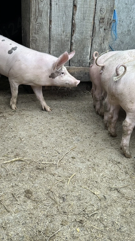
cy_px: 121
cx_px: 46
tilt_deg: -22.6
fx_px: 223
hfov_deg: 33.4
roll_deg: -0.1
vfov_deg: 56.6
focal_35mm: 35
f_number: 1.78
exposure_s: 1/121
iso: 50
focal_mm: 6.86
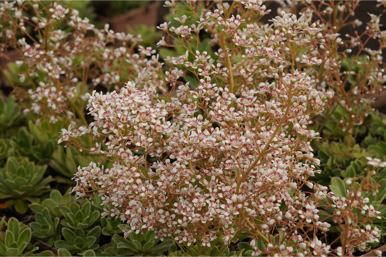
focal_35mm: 150
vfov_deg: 9.1
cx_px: 193
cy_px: 128
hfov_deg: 13.7
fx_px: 1608
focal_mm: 100
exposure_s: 1/160
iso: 100
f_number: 6.3
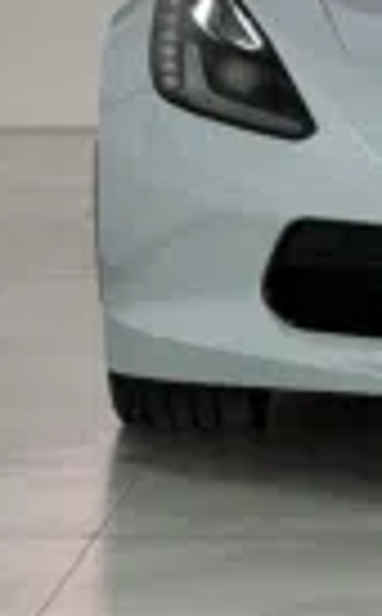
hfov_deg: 5.4
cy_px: -22
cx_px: 647
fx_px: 4002
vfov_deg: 8.7
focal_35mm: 239
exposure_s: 1/50
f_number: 2.8
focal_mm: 9
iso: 250
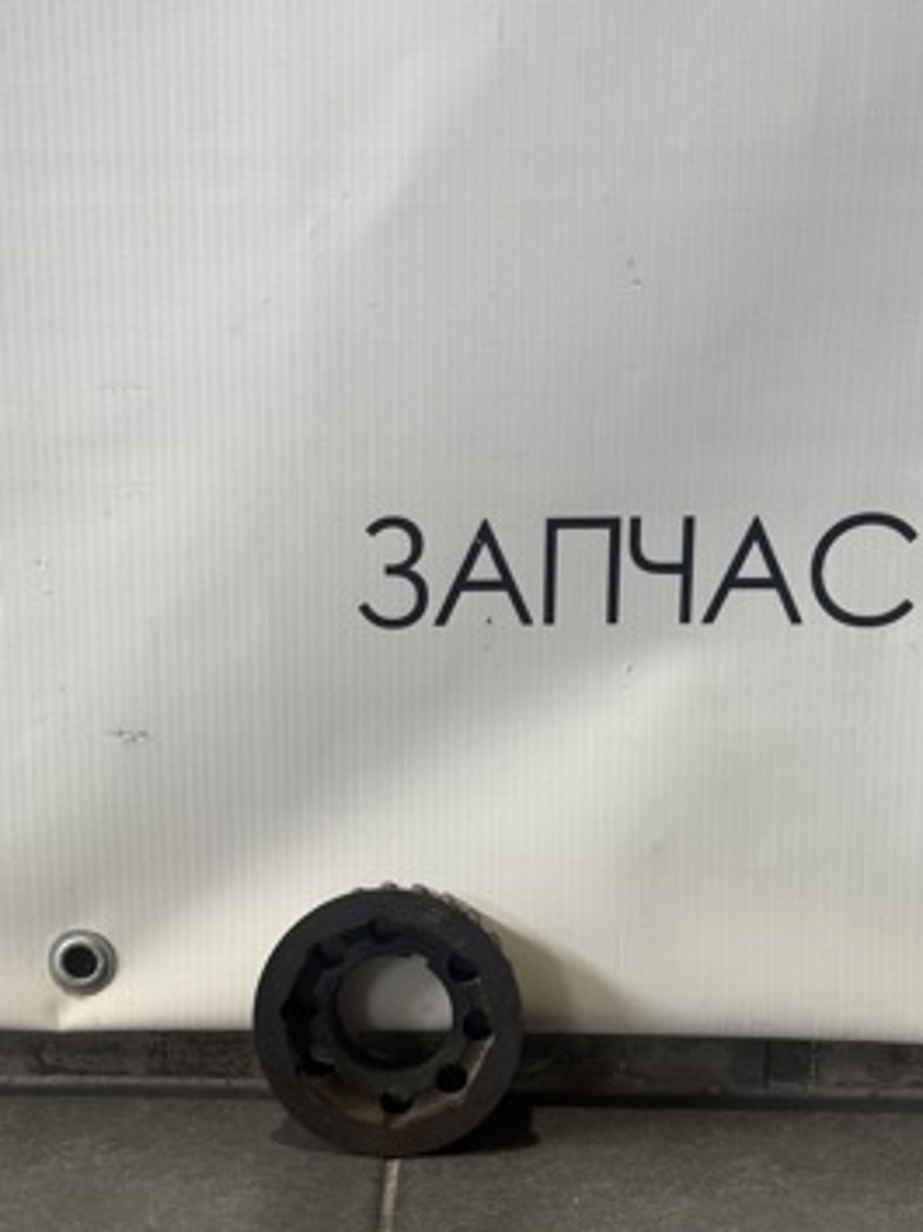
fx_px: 2314
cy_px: 832
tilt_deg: -13.1
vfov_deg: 29.6
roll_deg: +0.1
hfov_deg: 22.5
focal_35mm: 65
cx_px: 402
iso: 80
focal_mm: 6.76
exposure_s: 1/100
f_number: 1.78
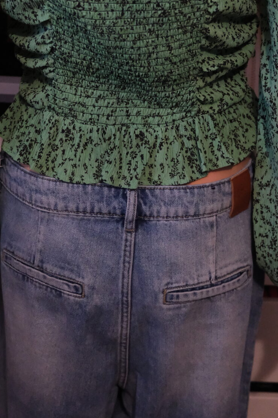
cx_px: 148
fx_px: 811
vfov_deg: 28.2
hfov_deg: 19.4
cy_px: 83
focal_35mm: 70
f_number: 3.5
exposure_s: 1/125
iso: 6400
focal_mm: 25.5
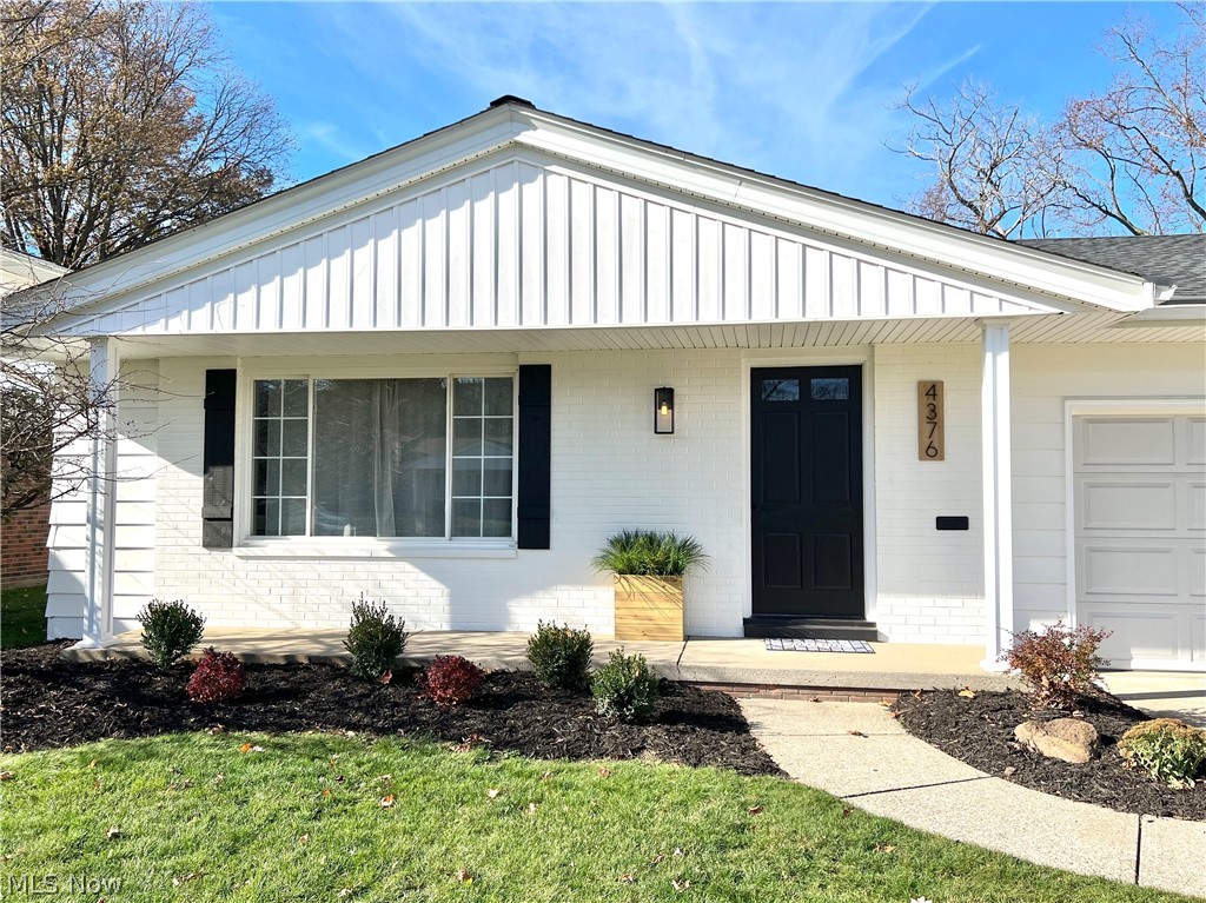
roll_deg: +0.0
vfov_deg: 53.0
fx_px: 905
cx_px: 603
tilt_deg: +2.4
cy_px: 452
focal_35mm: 26
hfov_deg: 67.3
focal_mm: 5.7
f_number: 1.5
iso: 50
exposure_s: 1/3968
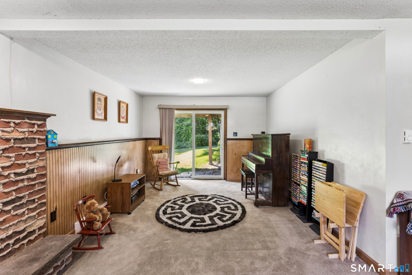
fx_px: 179
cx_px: 206
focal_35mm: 16
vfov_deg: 75.1
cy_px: 138
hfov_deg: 98.2
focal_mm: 15.6
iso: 400
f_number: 13
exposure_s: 1/2.5
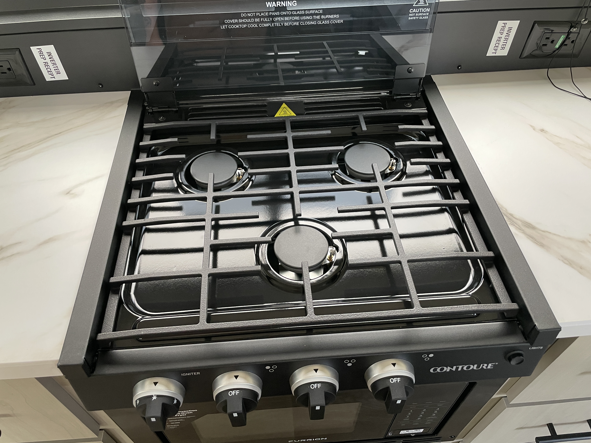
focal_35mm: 26
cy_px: 222
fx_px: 444
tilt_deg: -49.7
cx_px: 296
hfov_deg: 67.3
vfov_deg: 53.1
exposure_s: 1/60
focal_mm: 4.2
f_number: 1.6
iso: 125
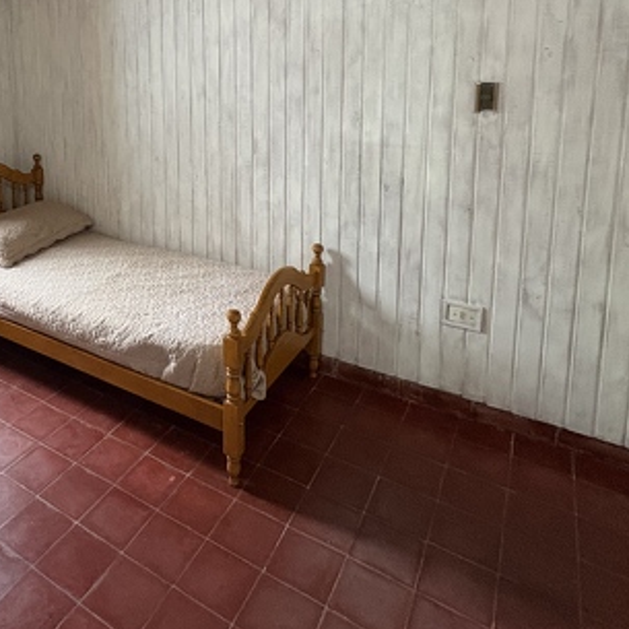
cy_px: 136
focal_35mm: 27
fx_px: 555
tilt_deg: -8.0
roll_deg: +1.8
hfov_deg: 56.3
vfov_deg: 55.4
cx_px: 161
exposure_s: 1/50
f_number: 2.2
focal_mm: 2.22
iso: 400
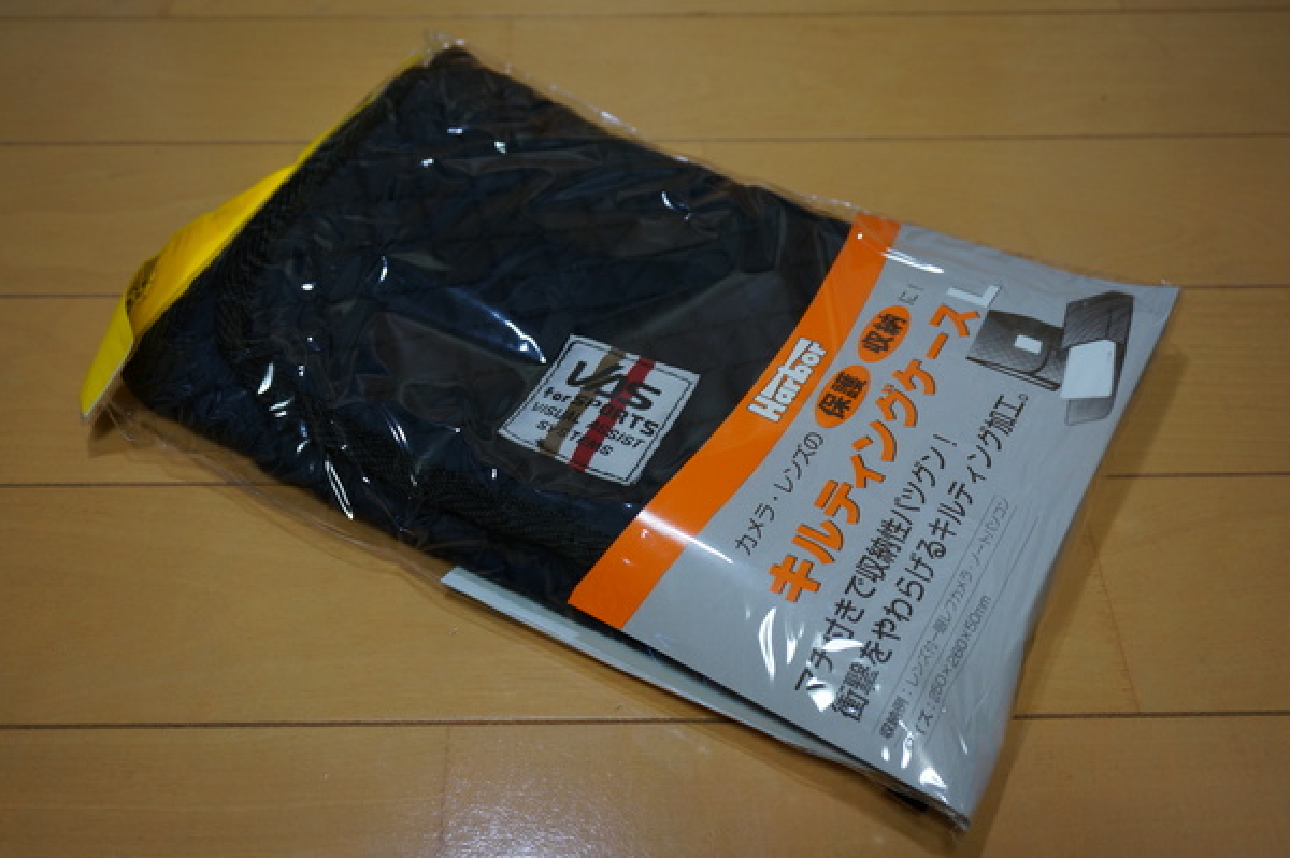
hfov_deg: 51.3
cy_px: 429
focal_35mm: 38
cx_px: 645
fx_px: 1343
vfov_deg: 35.4
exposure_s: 1/60
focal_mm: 25
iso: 500
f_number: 4.5
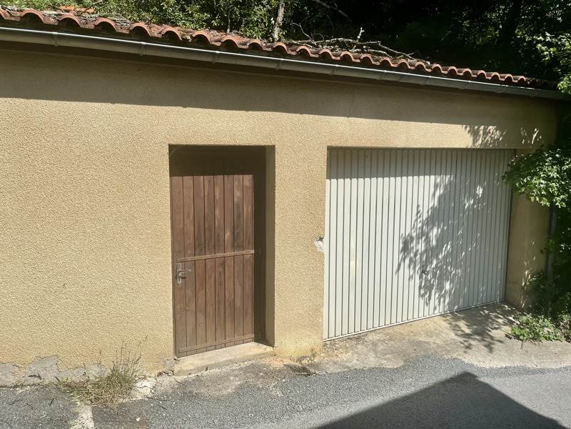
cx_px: 286
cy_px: 214
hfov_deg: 67.3
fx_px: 429
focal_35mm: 26
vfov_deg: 53.1
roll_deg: +1.9
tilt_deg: -6.6
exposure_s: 1/4854
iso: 50
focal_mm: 5.1
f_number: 1.6
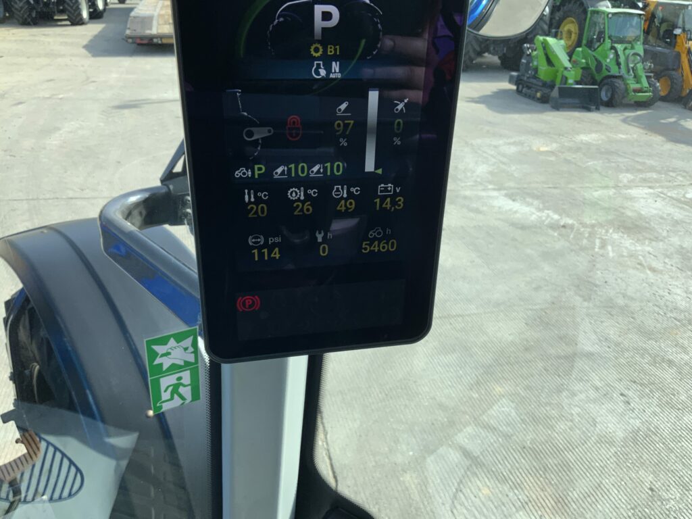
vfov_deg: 48.2
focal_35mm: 29
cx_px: 346
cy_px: 260
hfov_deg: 61.7
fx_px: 580
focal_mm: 3
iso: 16
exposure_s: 1/606
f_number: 1.8
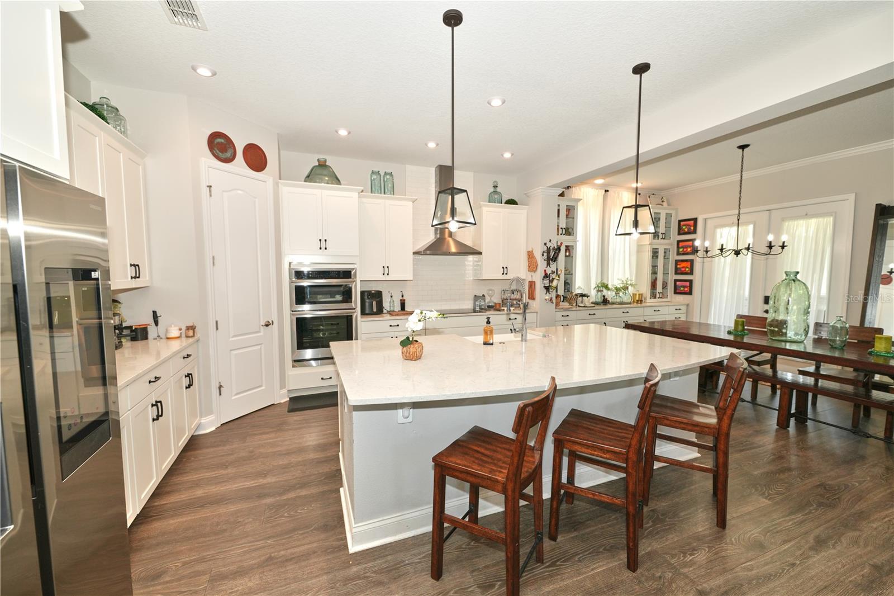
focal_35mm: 14
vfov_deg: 81.2
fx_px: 348
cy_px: 298
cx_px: 447
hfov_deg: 104.3
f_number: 4
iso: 400
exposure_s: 1/200
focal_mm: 14
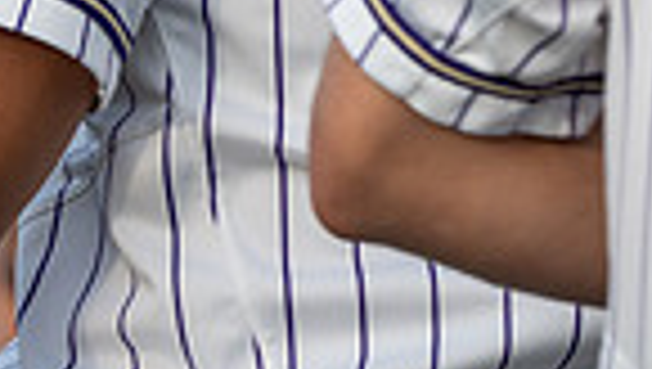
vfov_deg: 0.7
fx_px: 31056
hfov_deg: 1.2
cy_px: -576
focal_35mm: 1794
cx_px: 571
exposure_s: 1/1250
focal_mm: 553
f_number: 6.3
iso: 800
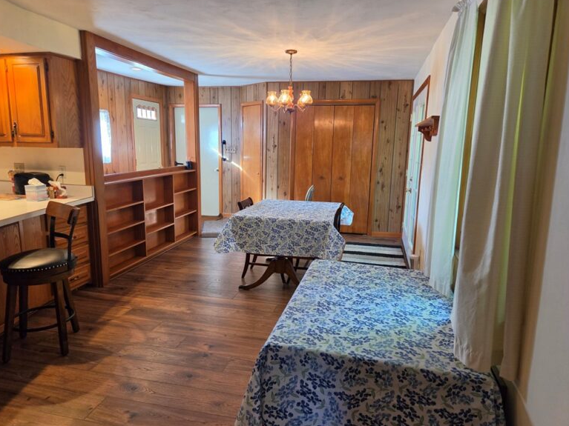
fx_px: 394
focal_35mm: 24
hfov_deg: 71.6
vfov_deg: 56.8
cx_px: 276
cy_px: 211
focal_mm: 5.4
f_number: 1.8
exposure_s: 1/120
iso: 320
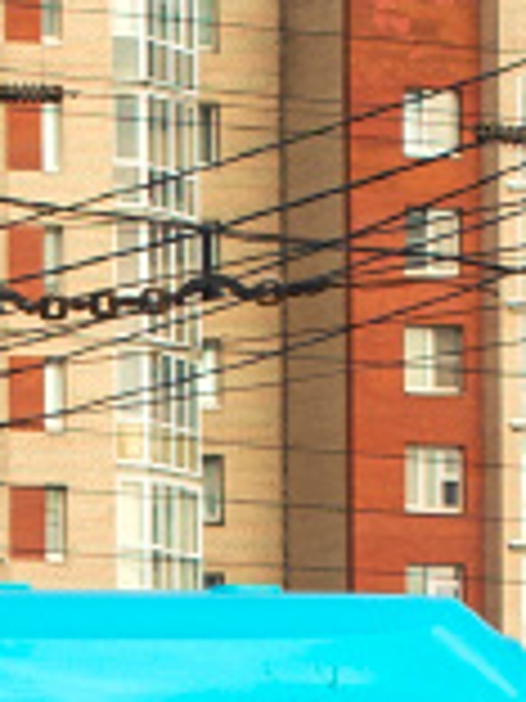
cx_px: -530
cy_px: 1282
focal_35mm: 370
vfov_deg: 5.3
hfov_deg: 4.0
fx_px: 7496
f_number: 5.6
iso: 125
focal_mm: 50
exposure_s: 1/640
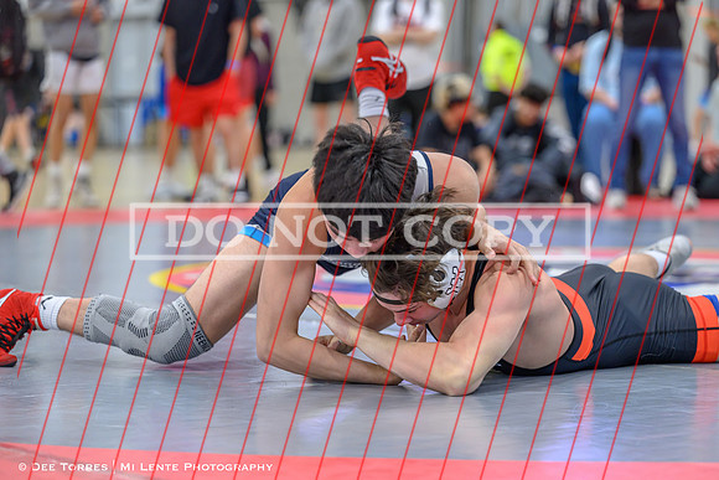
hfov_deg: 18.2
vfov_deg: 12.2
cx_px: 362
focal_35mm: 112
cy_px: 248
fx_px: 2242
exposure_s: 1/640
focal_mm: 105
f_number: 2.8
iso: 1400
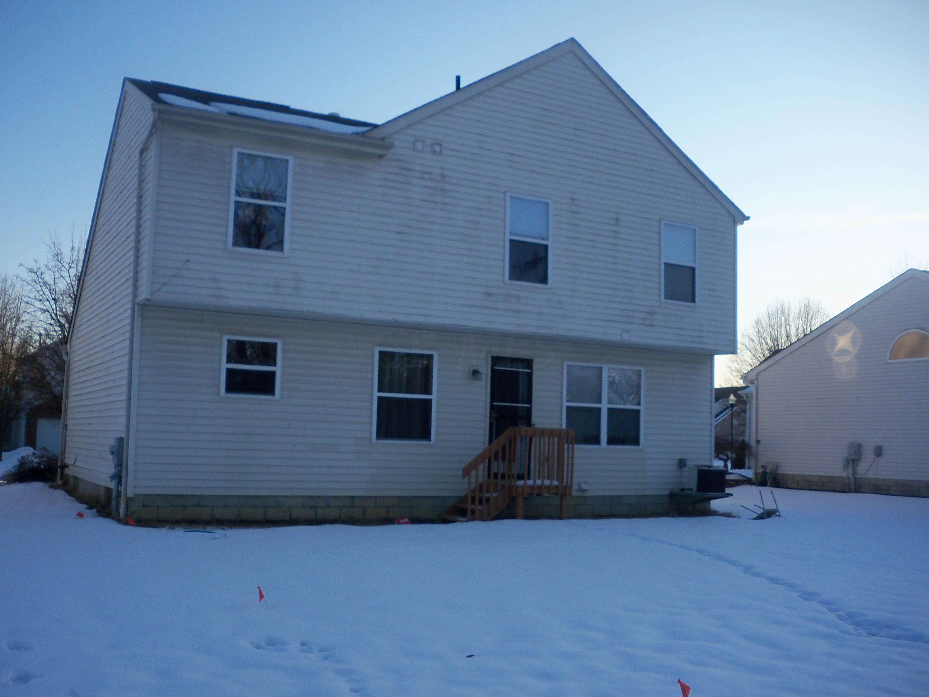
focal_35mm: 38
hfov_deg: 49.0
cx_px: 464
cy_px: 348
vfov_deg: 37.7
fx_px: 1020
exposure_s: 1/320
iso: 80
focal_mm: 6.3
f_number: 3.5
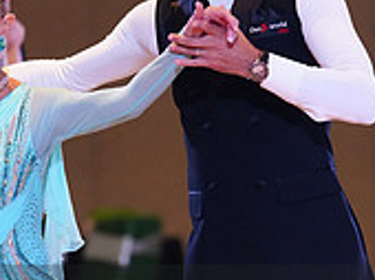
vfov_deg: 3.8
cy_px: 340
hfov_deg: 5.2
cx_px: 69
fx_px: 4165
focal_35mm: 385
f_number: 2.8
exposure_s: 1/500
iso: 5000
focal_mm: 117
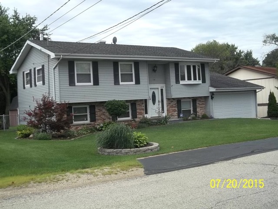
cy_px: 104
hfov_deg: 42.9
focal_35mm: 44
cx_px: 139
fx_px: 353
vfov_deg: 32.9
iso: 80
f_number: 4.5
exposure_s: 1/500
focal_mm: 7.8
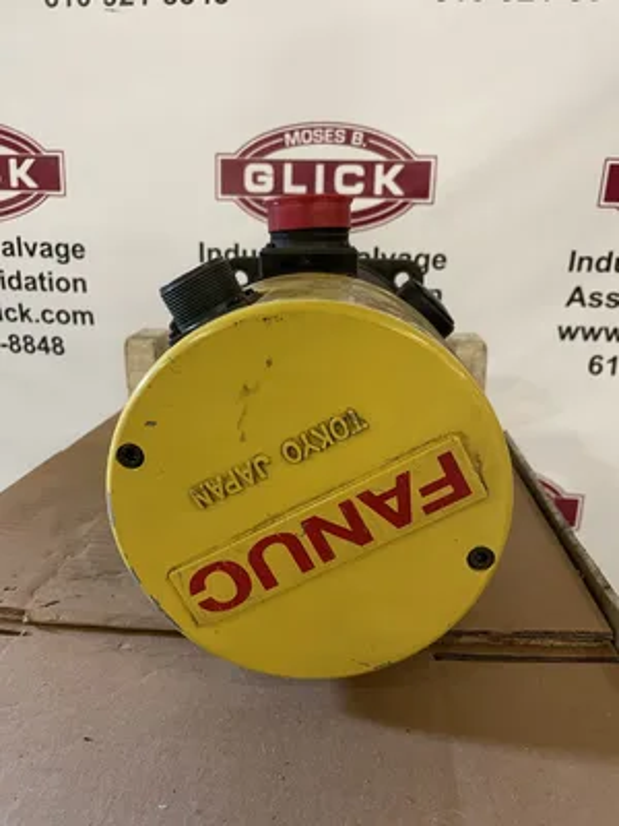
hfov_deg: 53.1
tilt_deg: -16.6
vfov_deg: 67.3
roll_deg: +0.0
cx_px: 310
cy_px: 413
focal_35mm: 26
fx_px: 620
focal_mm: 4.2
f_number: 1.6
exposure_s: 1/60
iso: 250
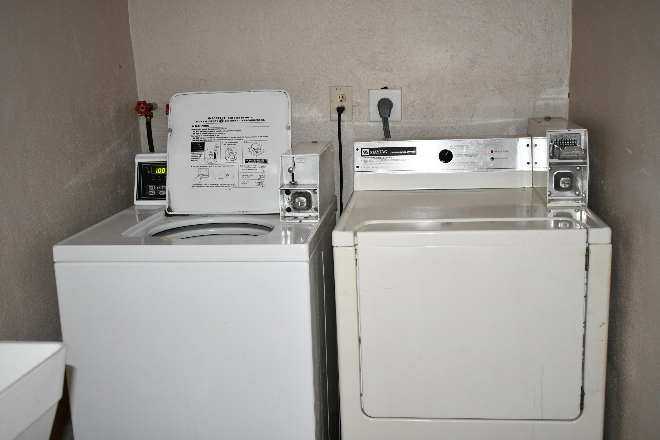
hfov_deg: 48.5
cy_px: 220
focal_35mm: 40
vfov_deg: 33.4
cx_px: 330
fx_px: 733
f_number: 4
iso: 1800
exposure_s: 1/60
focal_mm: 27
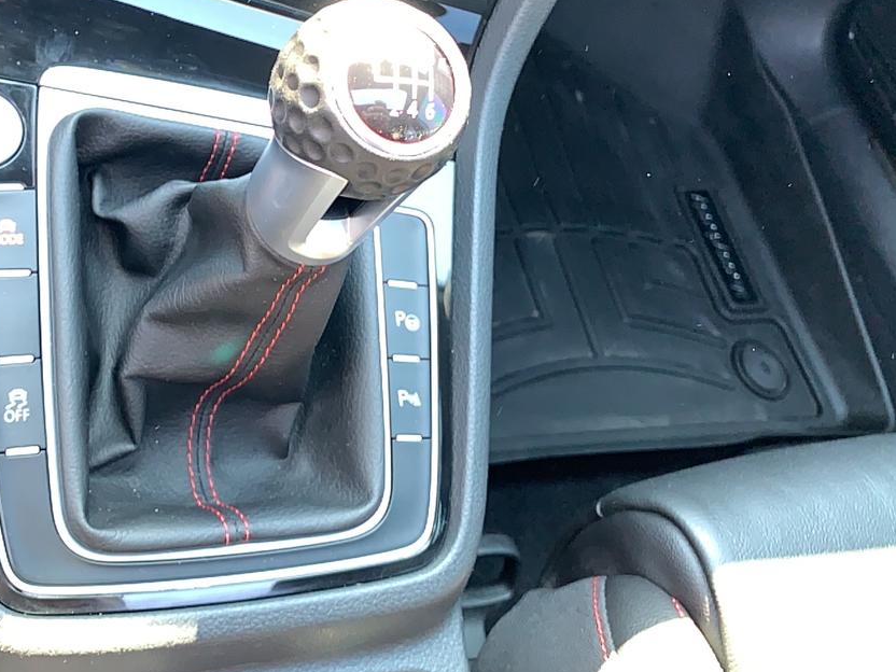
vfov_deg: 35.4
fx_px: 1035
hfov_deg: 46.0
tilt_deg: -49.4
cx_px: 296
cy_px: 196
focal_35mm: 40
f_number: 1.8
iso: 100
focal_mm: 4.25
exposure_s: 1/61
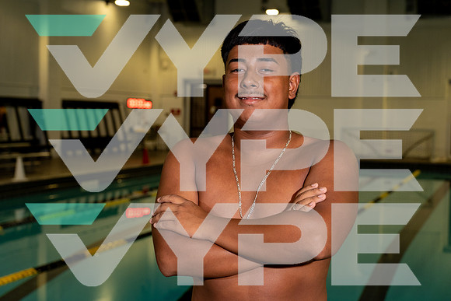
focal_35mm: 62
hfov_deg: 32.4
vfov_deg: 21.9
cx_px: 226
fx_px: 777
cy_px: 150
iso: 1000
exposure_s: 1/250
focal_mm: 62
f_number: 5.6
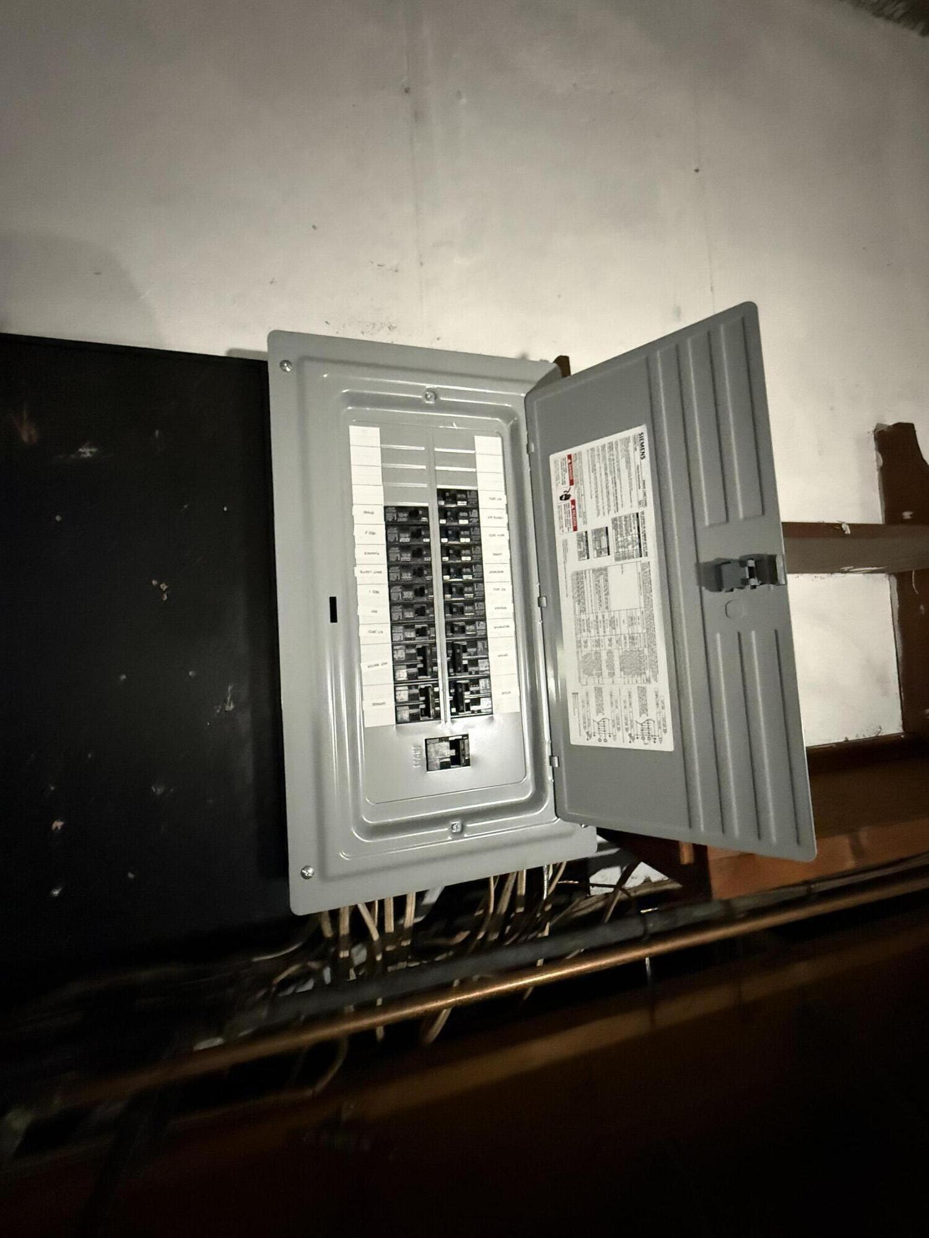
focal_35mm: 14
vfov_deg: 102.1
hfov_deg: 85.7
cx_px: 464
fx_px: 501
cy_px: 619
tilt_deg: -4.3
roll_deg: +2.6
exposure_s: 1/60
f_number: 2.2
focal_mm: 2.22
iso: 1250
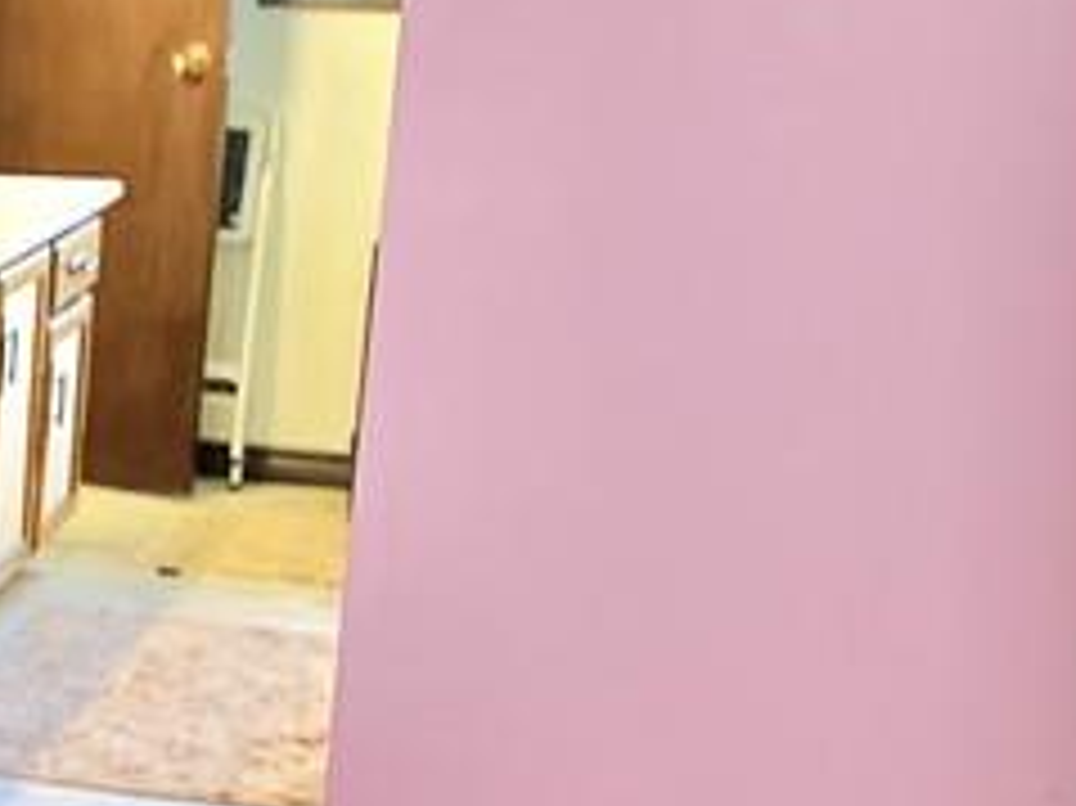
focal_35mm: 103
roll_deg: -0.1
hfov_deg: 15.8
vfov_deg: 14.3
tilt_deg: -10.2
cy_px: 486
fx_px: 3200
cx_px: -945
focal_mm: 6.86
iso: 400
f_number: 1.78
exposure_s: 1/60
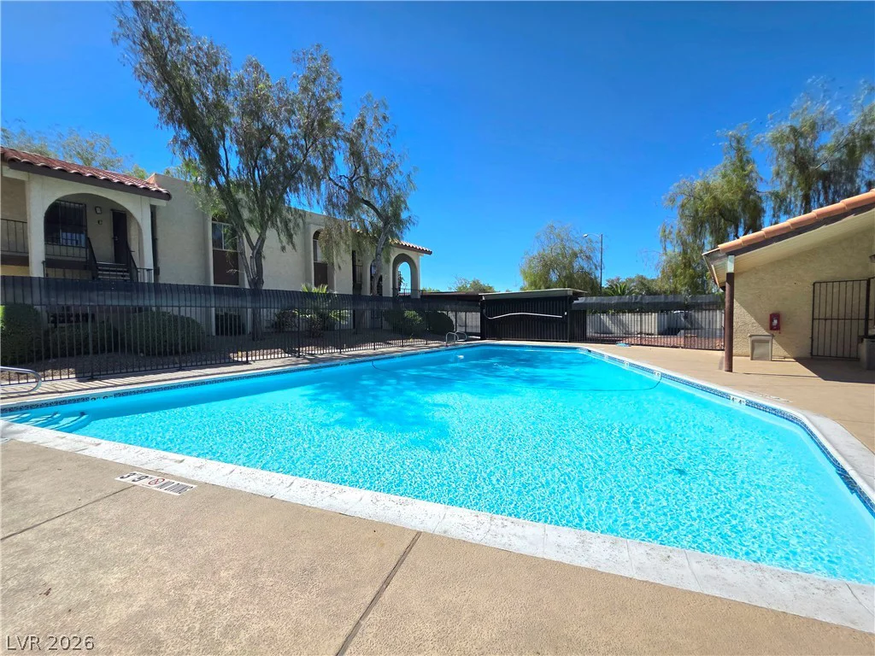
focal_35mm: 13
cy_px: 328
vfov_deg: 89.9
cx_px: 438
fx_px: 329
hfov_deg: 106.2
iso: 40
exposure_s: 1/2500
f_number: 1.9
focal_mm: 2.2
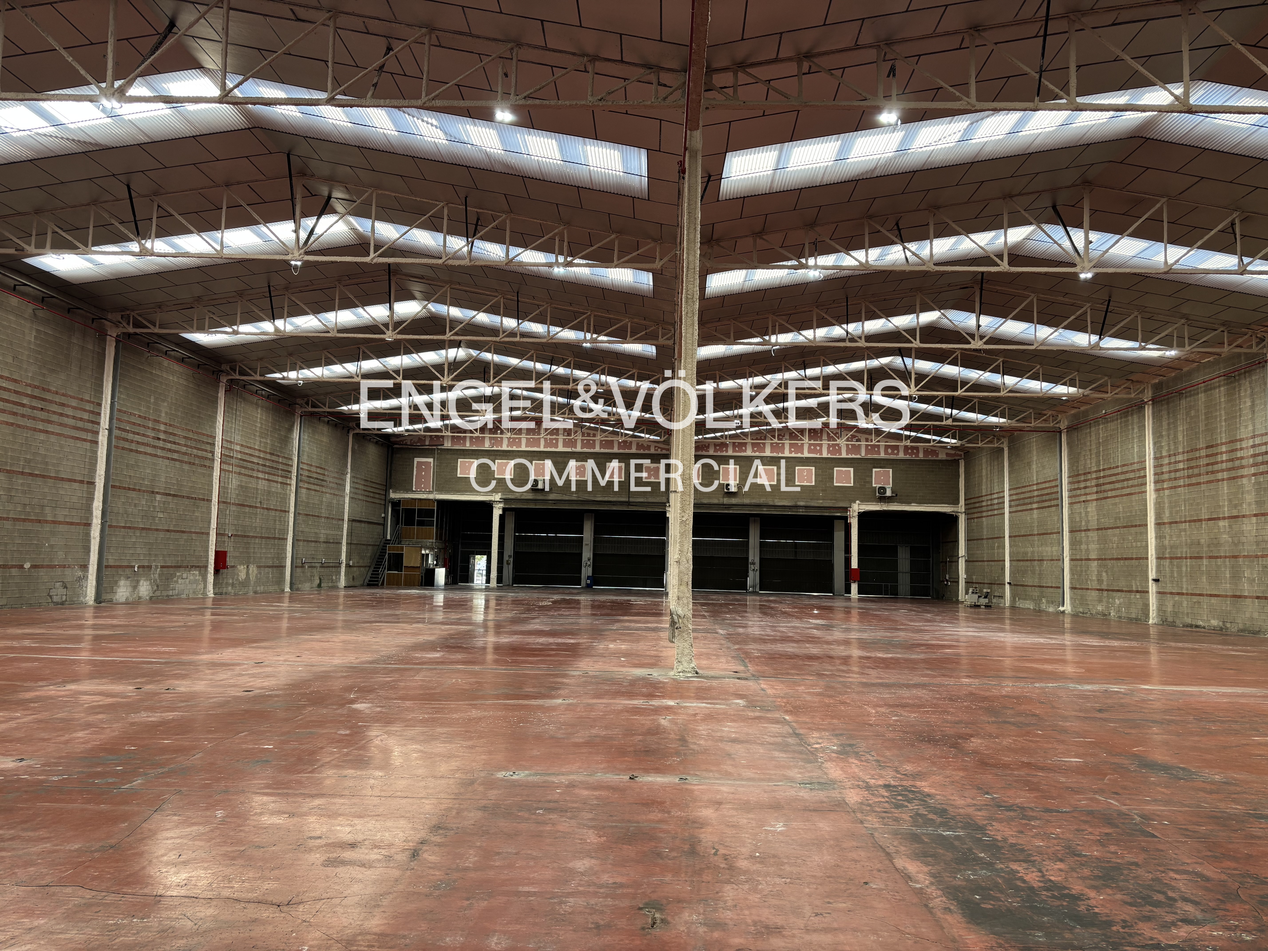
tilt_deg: +5.4
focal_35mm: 26
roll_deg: -1.0
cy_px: 476
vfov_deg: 53.1
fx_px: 952
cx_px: 634
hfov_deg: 67.3
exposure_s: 1/137
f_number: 1.6
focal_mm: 5.96
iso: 64
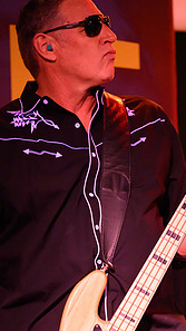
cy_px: 235
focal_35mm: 206
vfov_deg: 10.4
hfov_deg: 5.9
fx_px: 1807
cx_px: 107
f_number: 2.8
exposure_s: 1/250
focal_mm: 130
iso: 10000
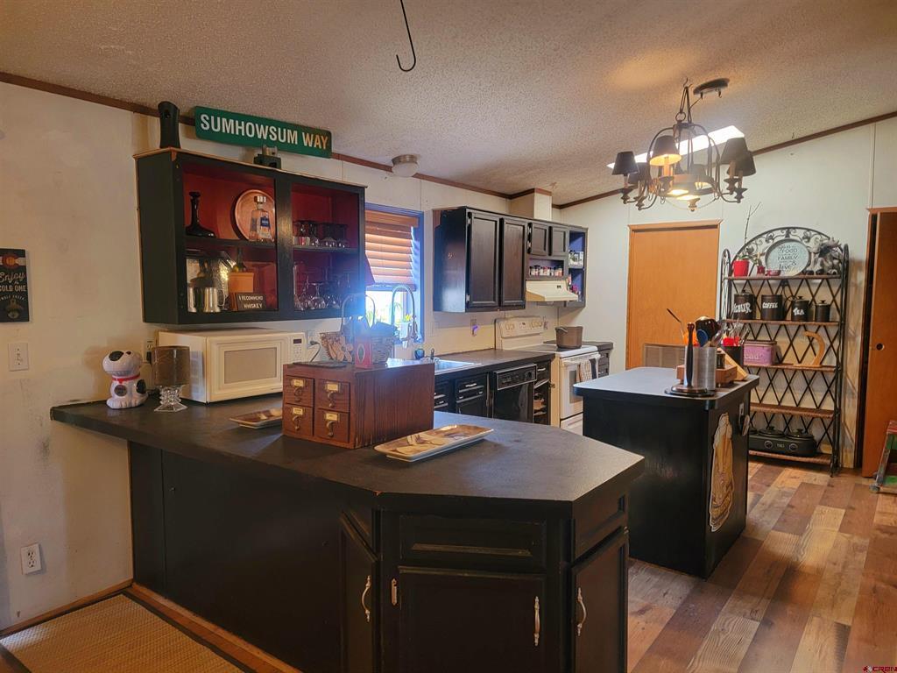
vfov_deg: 56.8
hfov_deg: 71.6
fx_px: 622
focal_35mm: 24
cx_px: 448
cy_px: 336
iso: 200
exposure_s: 1/40
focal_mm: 6.7
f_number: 1.8
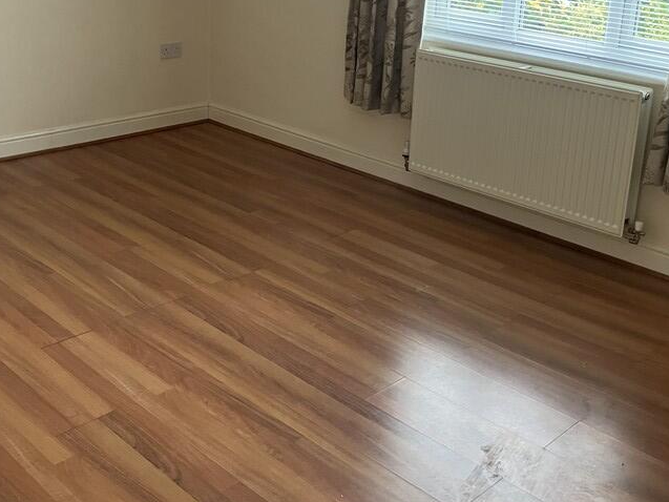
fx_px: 870
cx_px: 310
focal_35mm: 45
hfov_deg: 42.0
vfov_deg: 31.8
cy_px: 142
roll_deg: -2.6
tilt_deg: -15.8
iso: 200
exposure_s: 1/60
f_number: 1.8
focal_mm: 3.99
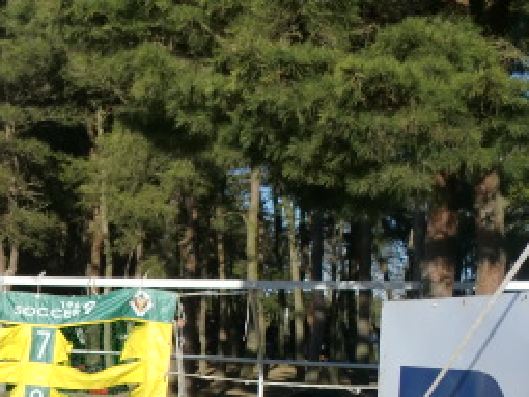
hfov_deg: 21.2
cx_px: -46
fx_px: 1344
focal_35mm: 88
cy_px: 422
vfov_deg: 16.3
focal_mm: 6.3
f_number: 7.8
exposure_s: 1/250
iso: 64
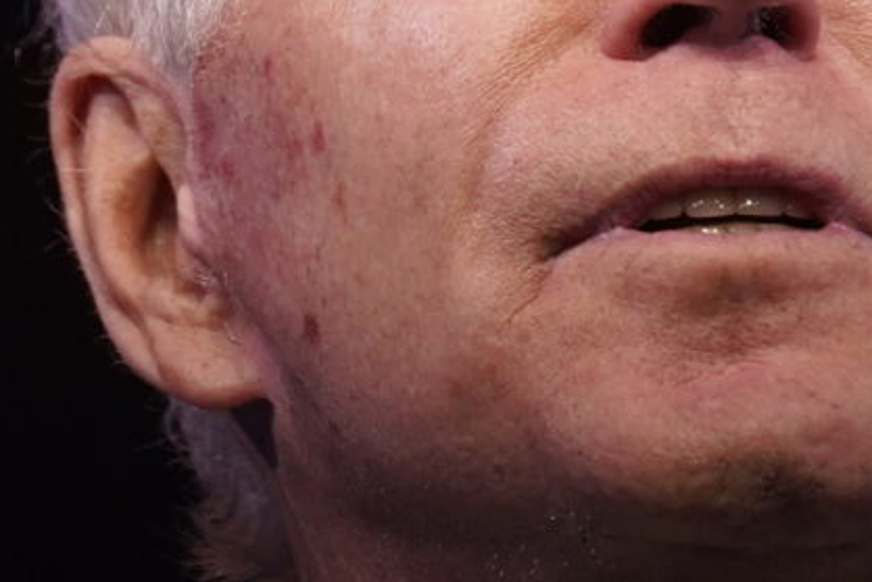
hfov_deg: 1.7
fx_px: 29657
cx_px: 912
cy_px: -658
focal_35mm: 1224
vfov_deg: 1.1
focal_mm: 200
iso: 800
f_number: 2.8
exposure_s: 1/200
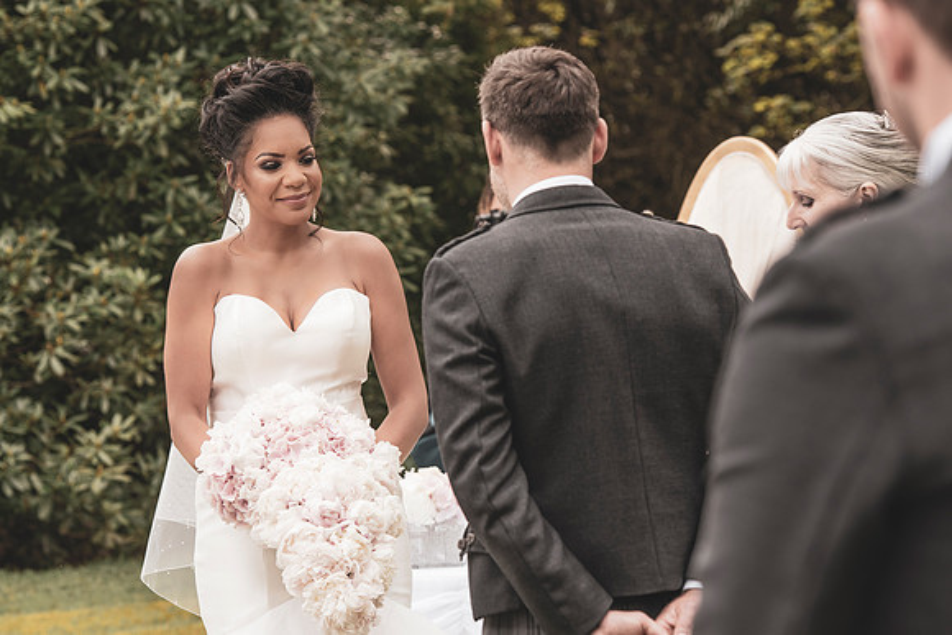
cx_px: 391
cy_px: 272
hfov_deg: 15.5
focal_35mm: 132
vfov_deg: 10.4
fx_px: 3494
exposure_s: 1/320
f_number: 5.6
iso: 250
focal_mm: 112
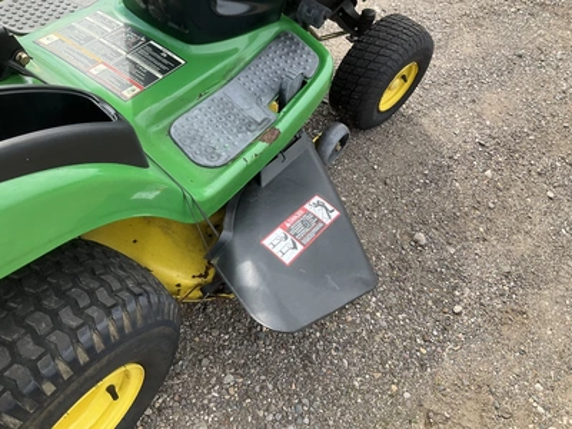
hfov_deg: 61.7
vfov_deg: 48.2
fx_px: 479
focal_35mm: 29
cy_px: 214
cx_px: 286
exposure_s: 1/473
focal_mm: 3
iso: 25
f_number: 1.8
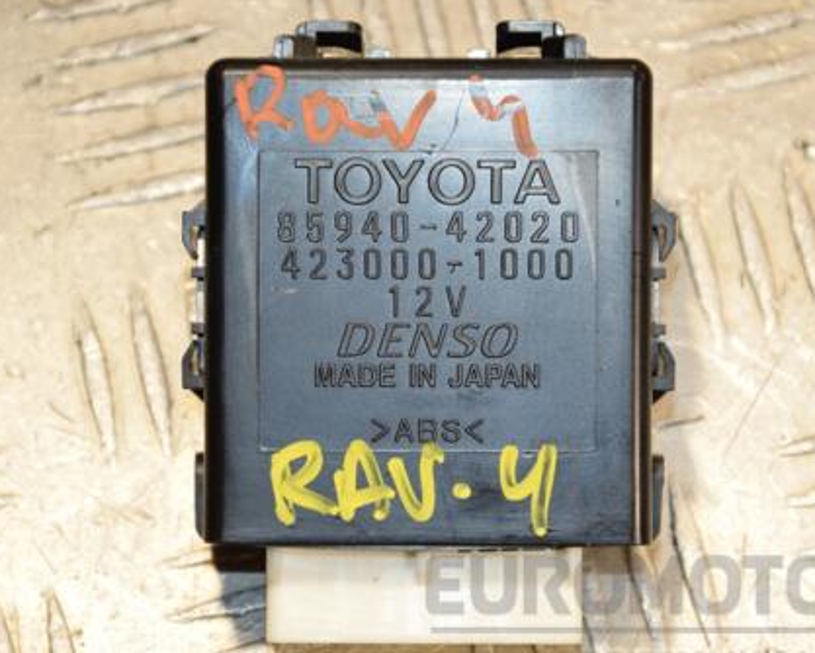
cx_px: 389
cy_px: 325
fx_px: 5132
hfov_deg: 9.1
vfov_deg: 7.3
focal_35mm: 213
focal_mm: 105
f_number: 7.1
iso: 800
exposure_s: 1/200
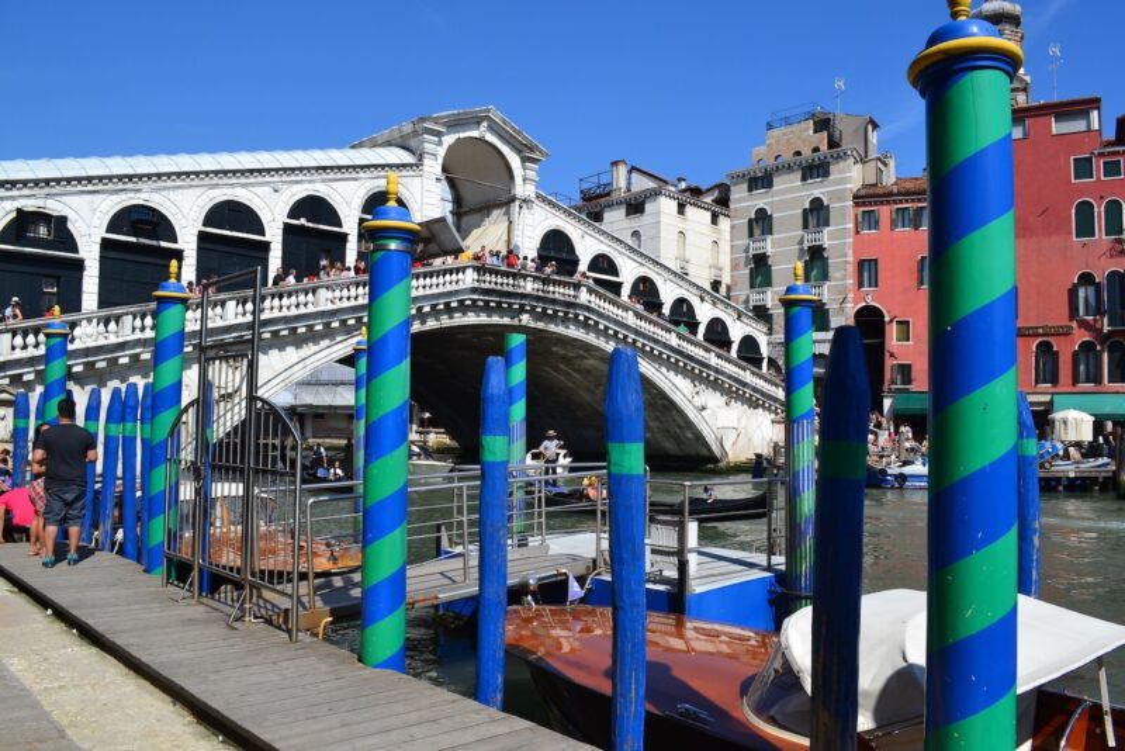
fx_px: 844
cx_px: 562
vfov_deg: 48.0
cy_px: 376
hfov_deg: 67.4
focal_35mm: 27
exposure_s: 1/500
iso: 400
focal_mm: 18
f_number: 11
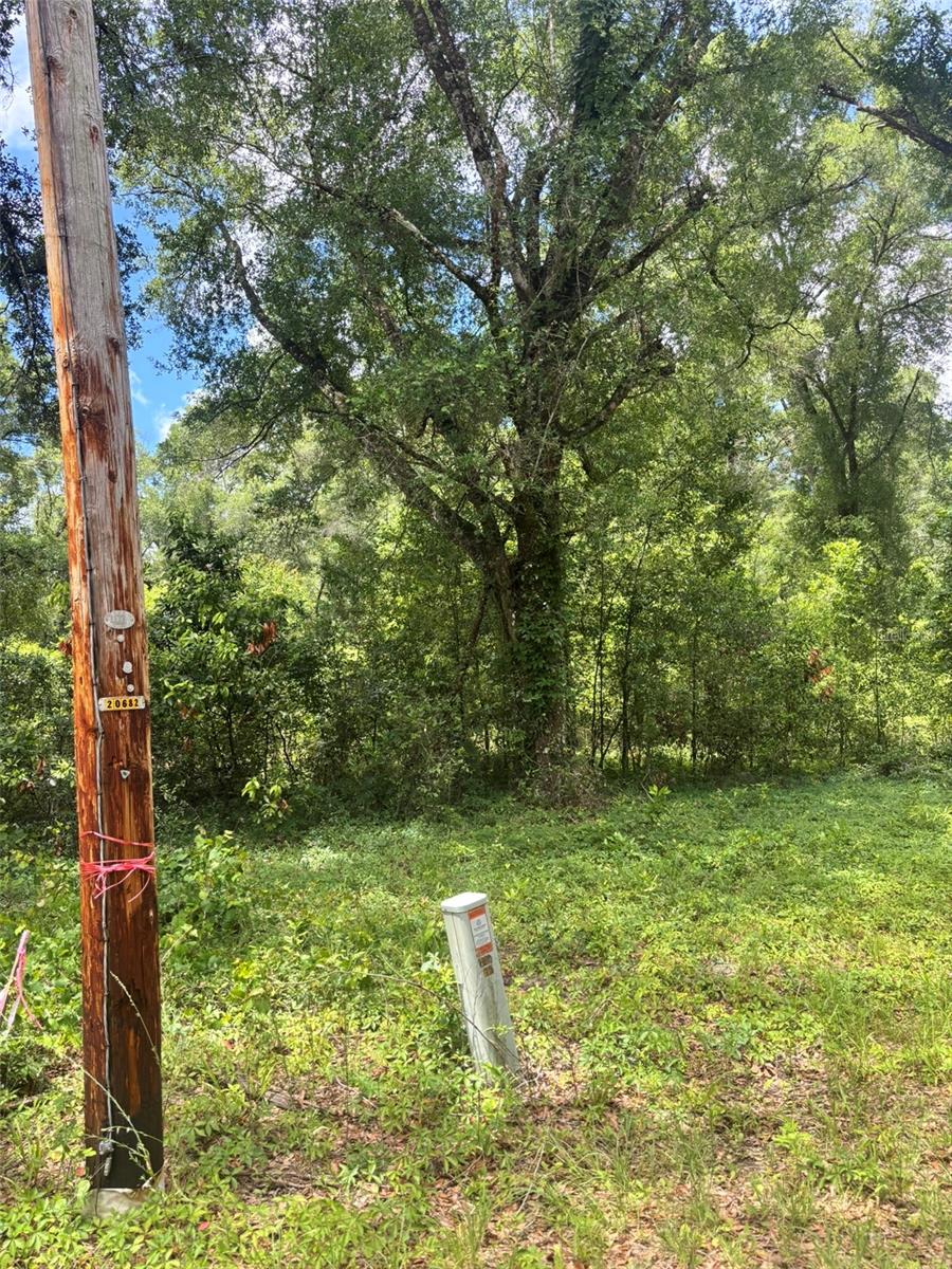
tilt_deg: +1.9
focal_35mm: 26
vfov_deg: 67.3
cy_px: 634
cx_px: 476
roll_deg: +1.2
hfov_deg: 53.1
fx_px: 953
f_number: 1.6
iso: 50
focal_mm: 5.96
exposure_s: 1/423
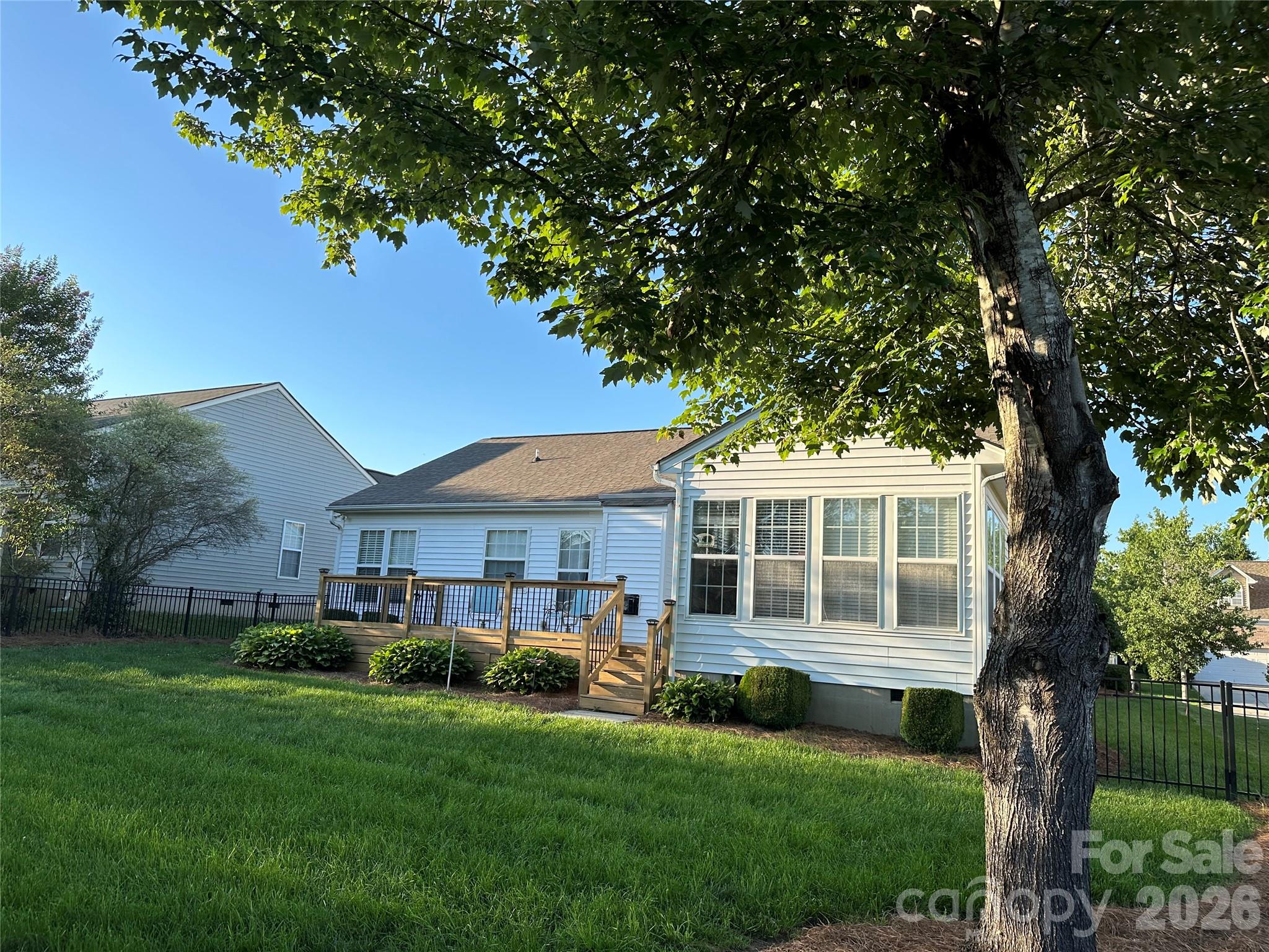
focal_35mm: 24
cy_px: 476
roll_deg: -2.9
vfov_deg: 56.8
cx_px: 634
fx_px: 880
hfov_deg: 71.6
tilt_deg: +8.9
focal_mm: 6.86
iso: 80
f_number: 1.78
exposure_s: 1/1357
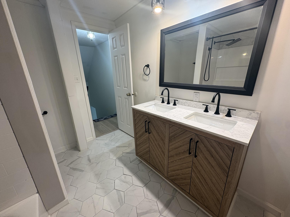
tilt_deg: -17.4
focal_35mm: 14
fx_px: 117
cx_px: 145
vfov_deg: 85.7
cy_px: 108
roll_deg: +2.7
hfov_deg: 102.1
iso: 125
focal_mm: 2.22
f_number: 2.2
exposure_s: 1/60
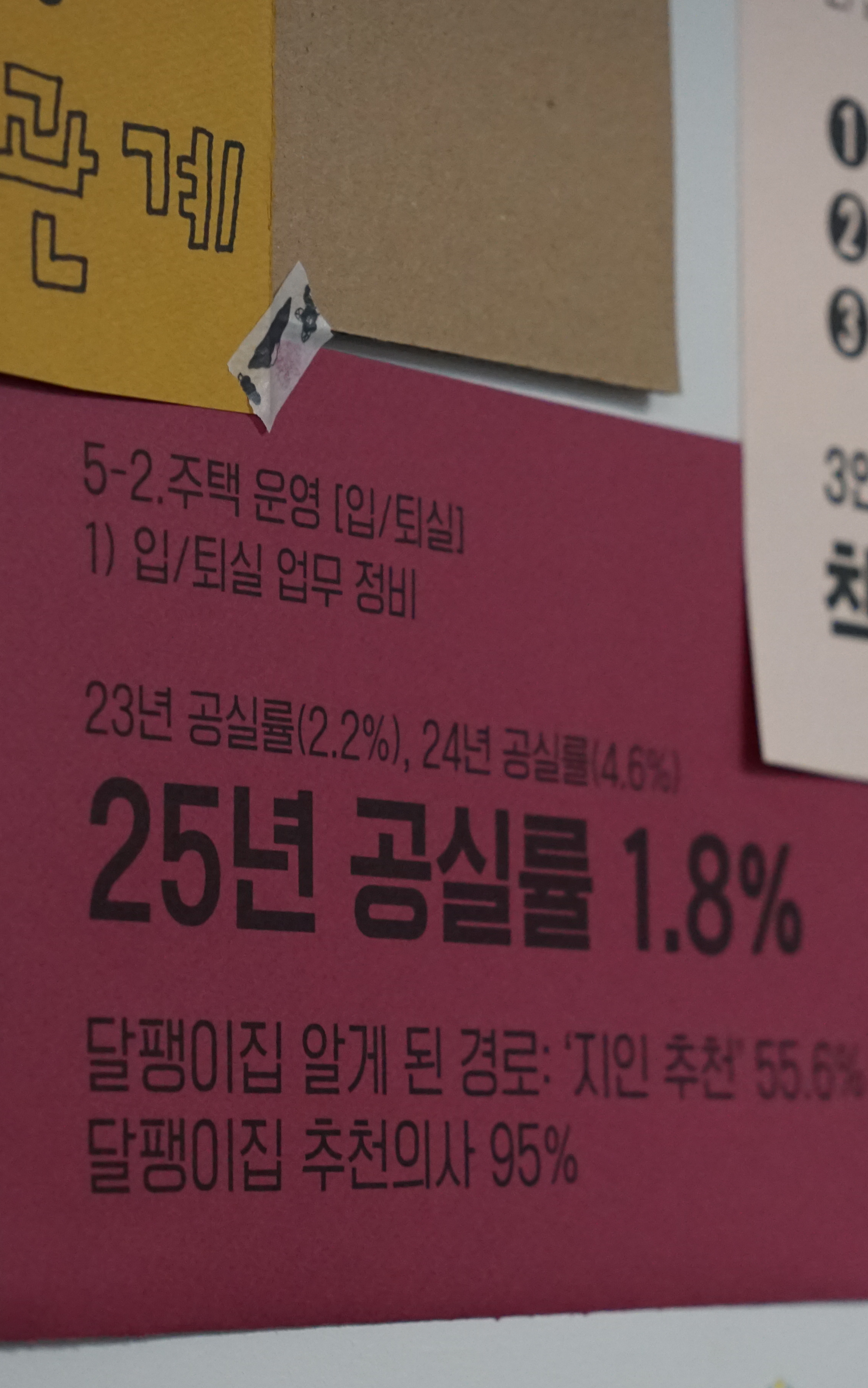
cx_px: 573
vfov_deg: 16.6
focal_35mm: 126
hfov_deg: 10.4
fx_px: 4769
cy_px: 696
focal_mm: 50
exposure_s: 1/160
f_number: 3.5
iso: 1600
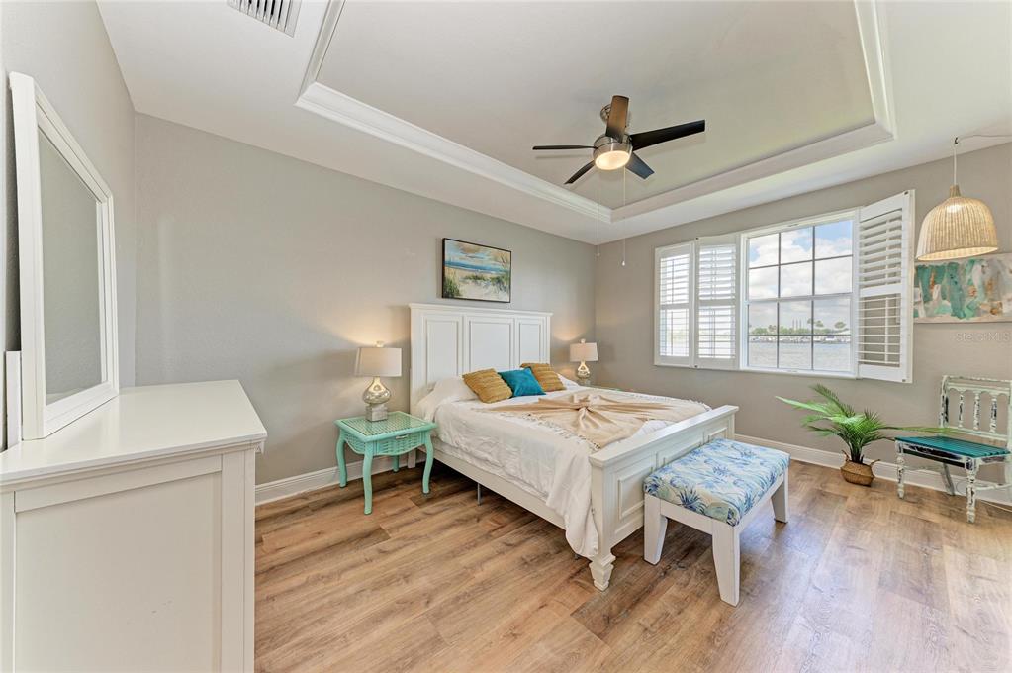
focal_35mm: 12
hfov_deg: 112.7
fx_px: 337
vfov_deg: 89.9
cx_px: 506
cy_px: 336
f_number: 9
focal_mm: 12
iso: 200
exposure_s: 1/10
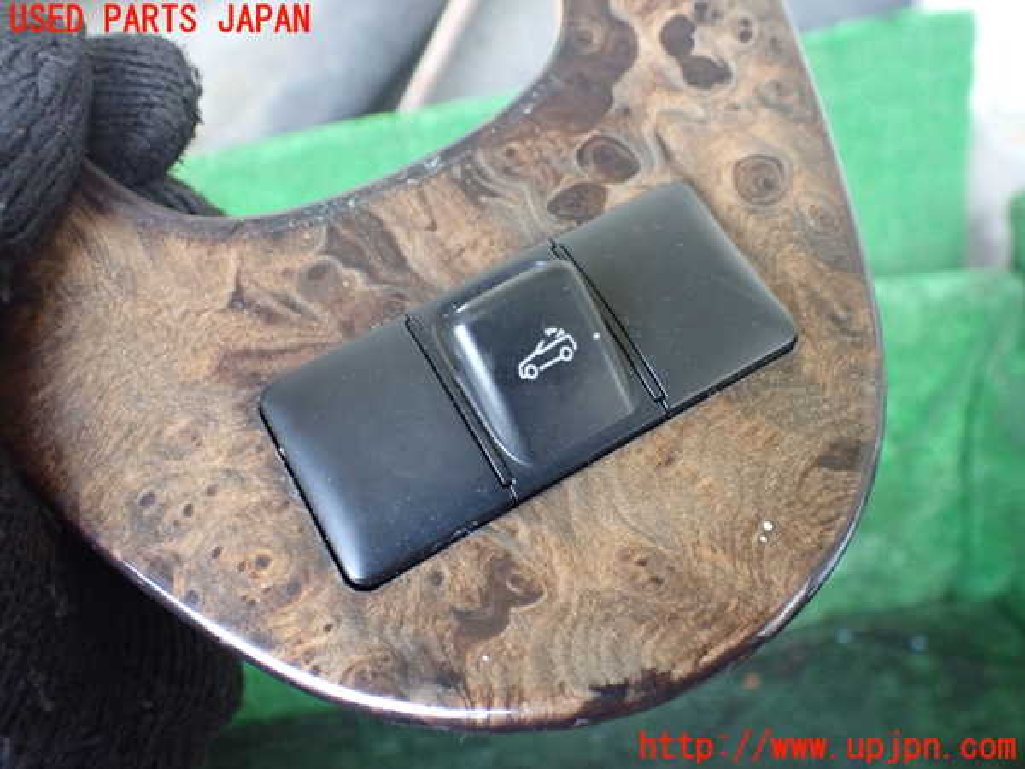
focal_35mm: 30
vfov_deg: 46.8
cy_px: 384
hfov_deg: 60.0
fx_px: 888
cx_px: 512
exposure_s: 1/100
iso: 800
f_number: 2.3
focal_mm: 5.4
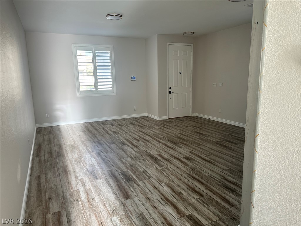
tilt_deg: -10.1
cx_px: 150
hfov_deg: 71.6
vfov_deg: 56.8
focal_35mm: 24
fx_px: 209
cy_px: 113
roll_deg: +0.9
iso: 160
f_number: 1.78
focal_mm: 6.86
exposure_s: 1/121
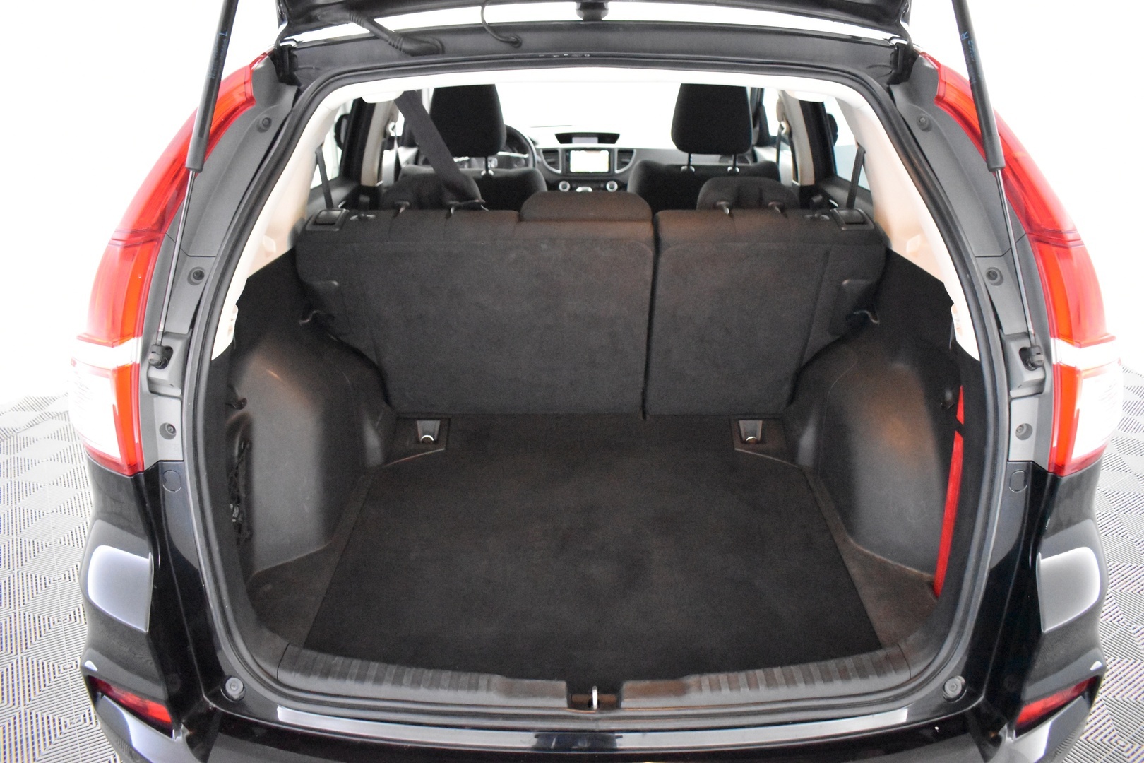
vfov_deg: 47.9
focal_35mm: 27
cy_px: 382
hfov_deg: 67.4
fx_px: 858
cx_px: 572
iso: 12800
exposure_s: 1/45
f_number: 3.5
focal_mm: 18
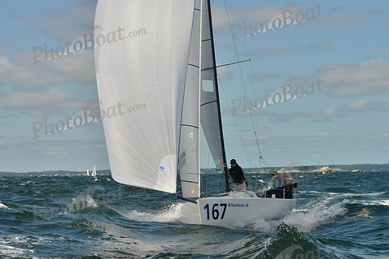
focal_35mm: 85
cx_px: 189
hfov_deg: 23.9
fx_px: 919
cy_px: 148
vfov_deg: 16.1
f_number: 11
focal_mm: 70
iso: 400
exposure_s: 1/1600
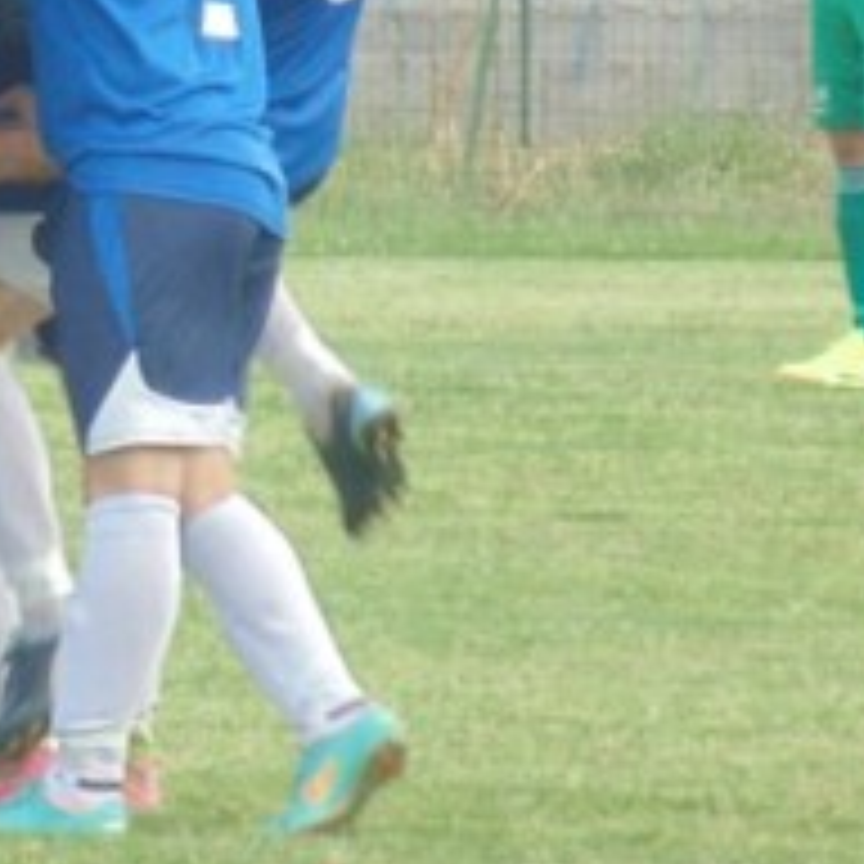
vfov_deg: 1.6
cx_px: -248
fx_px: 30724
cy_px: 56
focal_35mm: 1088
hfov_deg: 1.6
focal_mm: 64.1
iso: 100
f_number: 6
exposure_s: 1/125
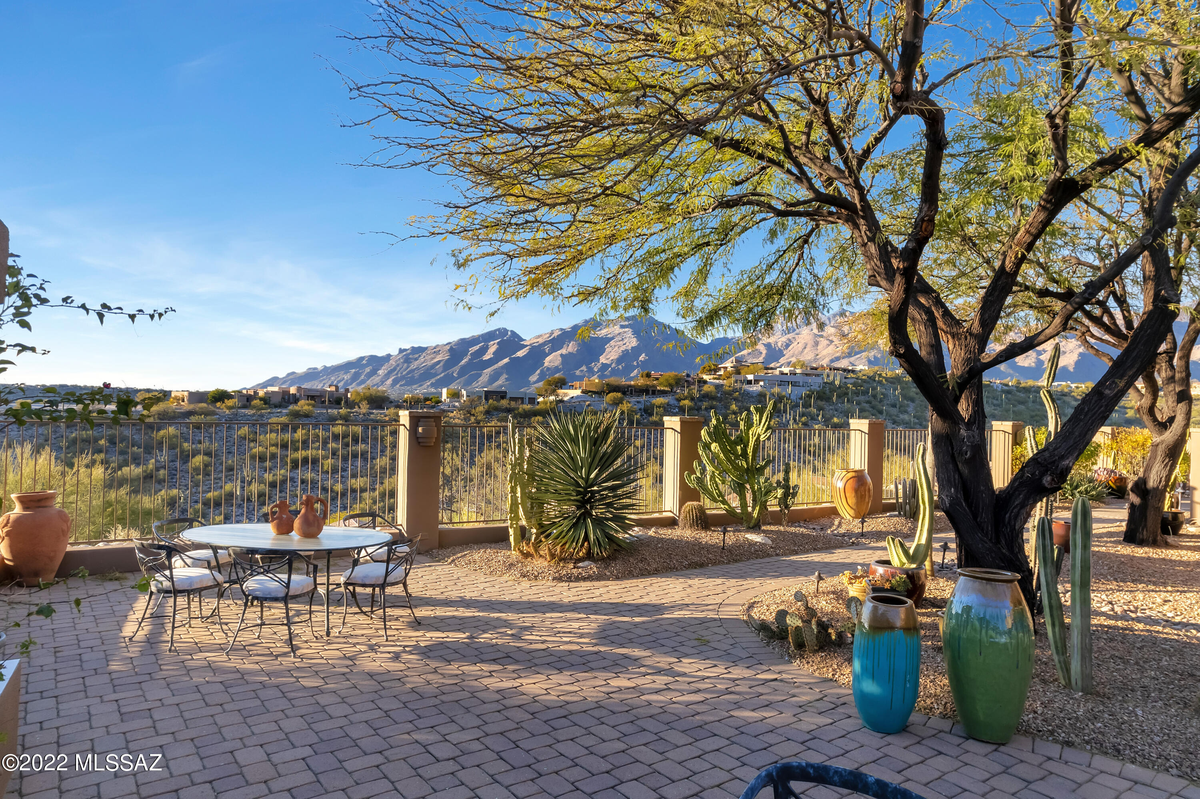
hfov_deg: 78.6
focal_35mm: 22
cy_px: 400
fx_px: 733
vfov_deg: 57.2
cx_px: 600
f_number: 2.8
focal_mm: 8.38
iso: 100
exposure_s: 1/1500
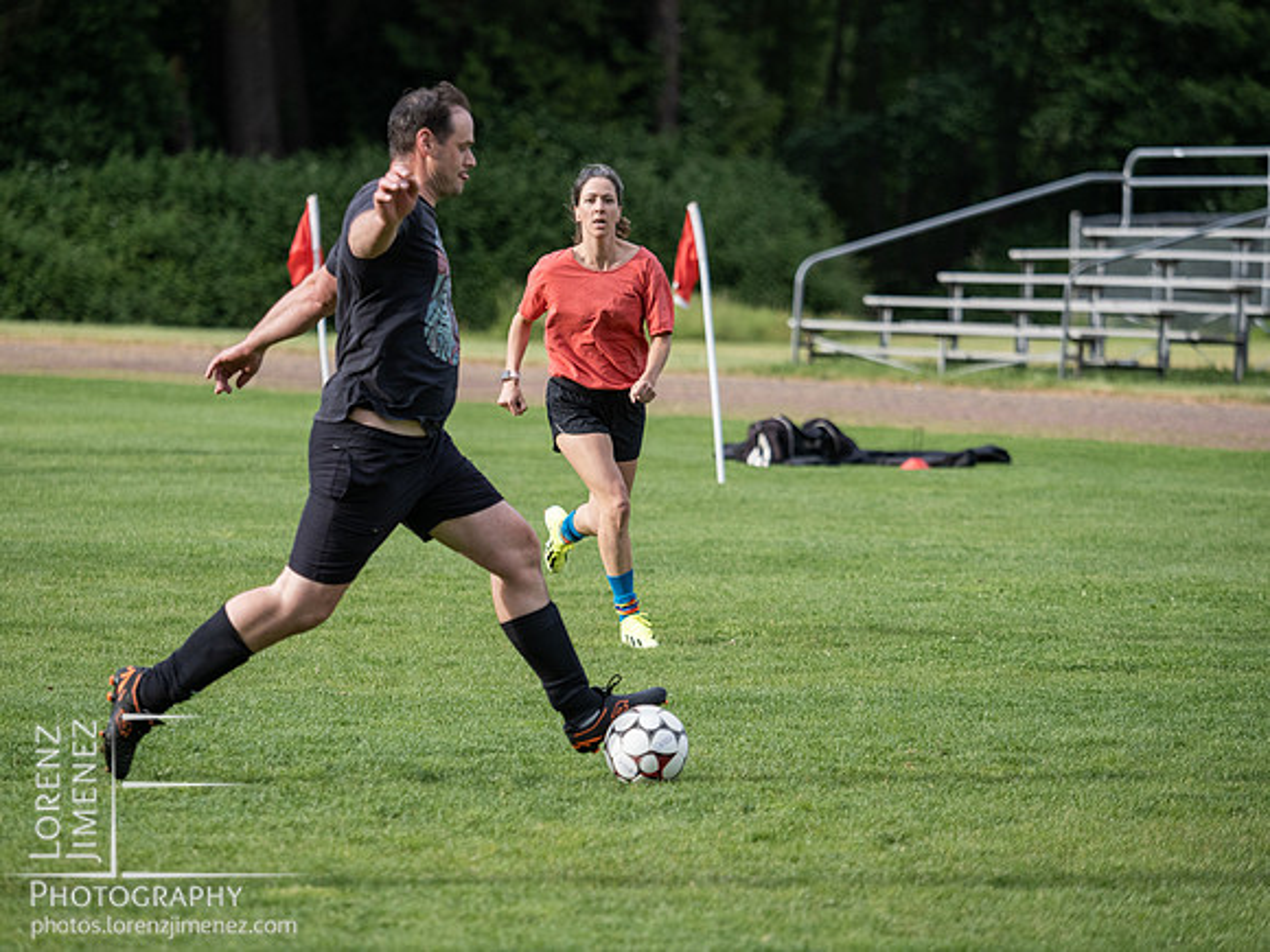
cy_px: 476
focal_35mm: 250
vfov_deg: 5.9
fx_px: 9172
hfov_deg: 7.9
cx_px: 635
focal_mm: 125
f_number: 2.8
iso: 320
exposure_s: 1/1250
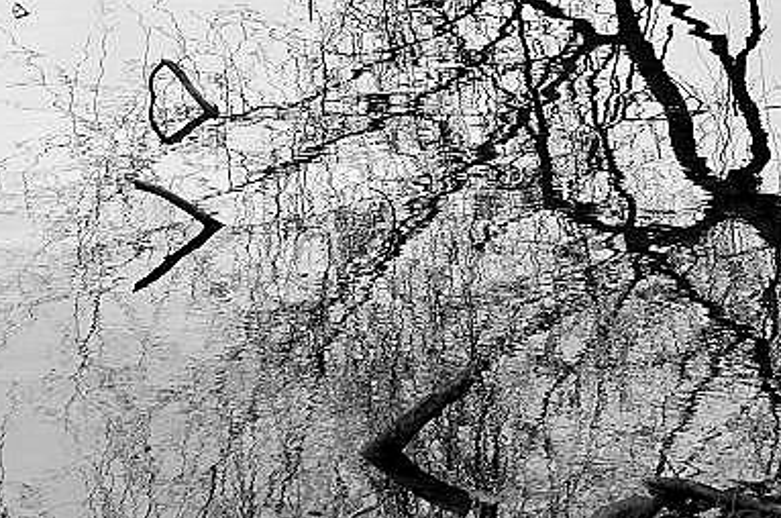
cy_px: -95
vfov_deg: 7.4
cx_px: 748
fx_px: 3963
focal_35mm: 183
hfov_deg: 11.2
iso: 200
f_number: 7.1
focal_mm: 70
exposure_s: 1/60
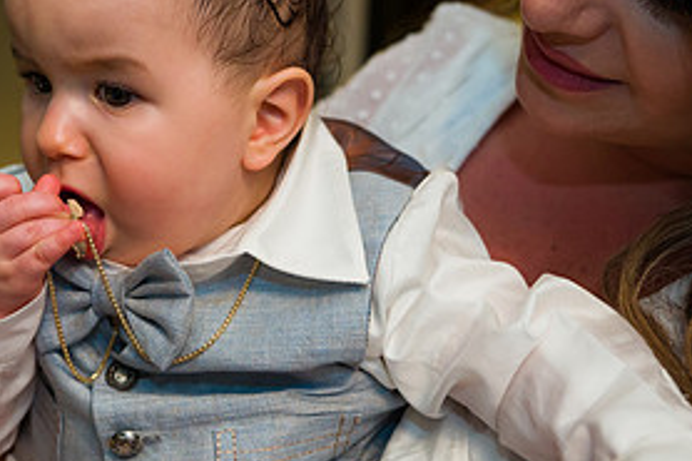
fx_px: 1364
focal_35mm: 71
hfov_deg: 28.1
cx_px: 177
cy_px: 77
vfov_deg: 18.9
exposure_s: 1/125
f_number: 3.5
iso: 1600
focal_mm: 34
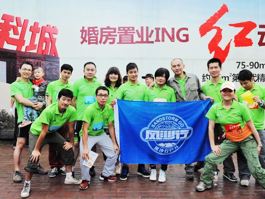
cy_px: 94
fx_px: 245
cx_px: 126
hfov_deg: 56.8
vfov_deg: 44.2
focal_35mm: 32
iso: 6400
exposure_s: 1/1000
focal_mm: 24
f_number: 9
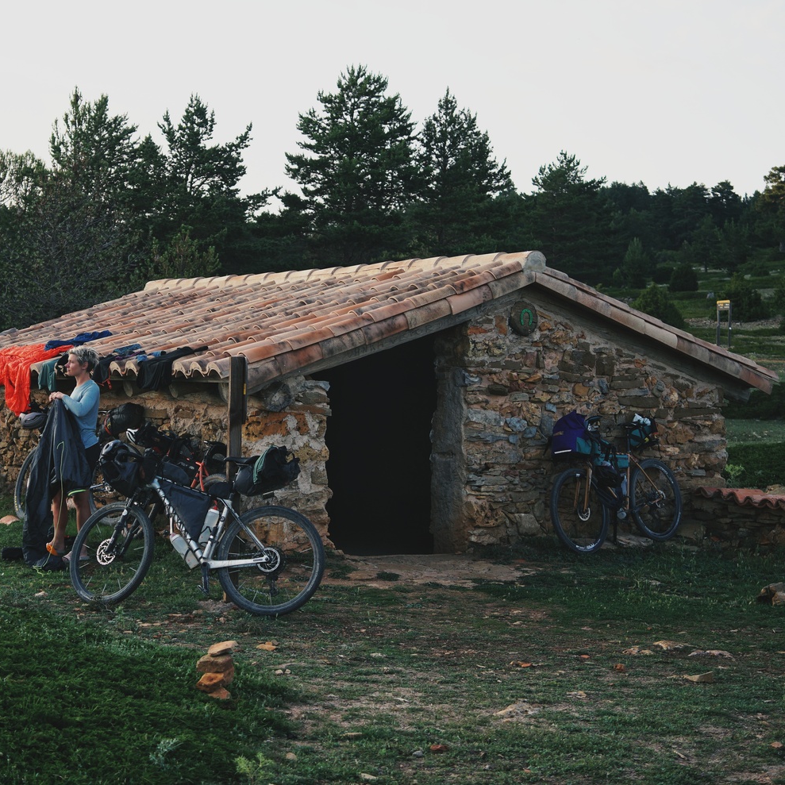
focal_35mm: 68
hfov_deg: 25.3
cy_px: 390
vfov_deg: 25.5
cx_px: 250
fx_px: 1736
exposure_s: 1/320
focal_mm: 35
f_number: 2.8
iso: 100
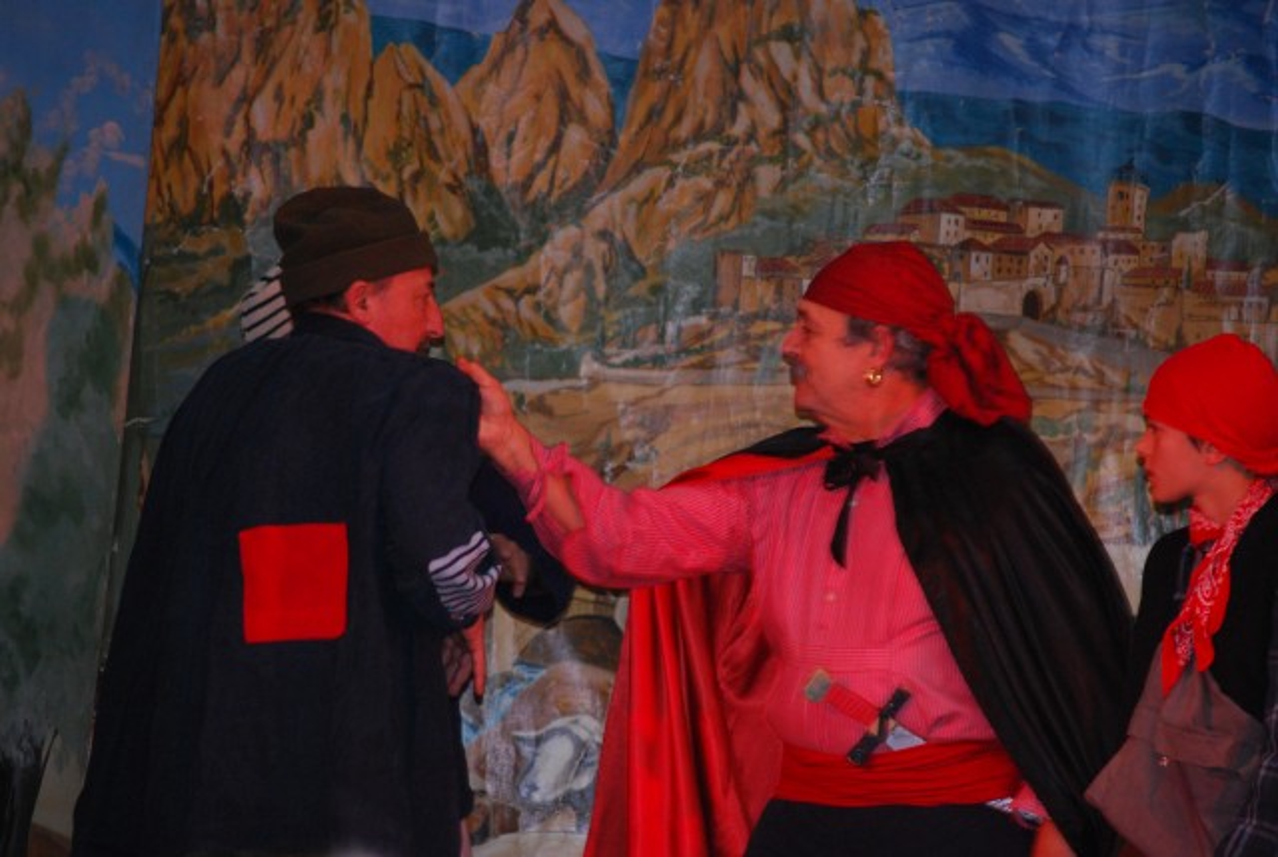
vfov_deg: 6.8
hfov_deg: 10.1
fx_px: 7200
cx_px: 639
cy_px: 428
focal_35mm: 202
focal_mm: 135
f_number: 5
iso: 800
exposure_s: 1/60
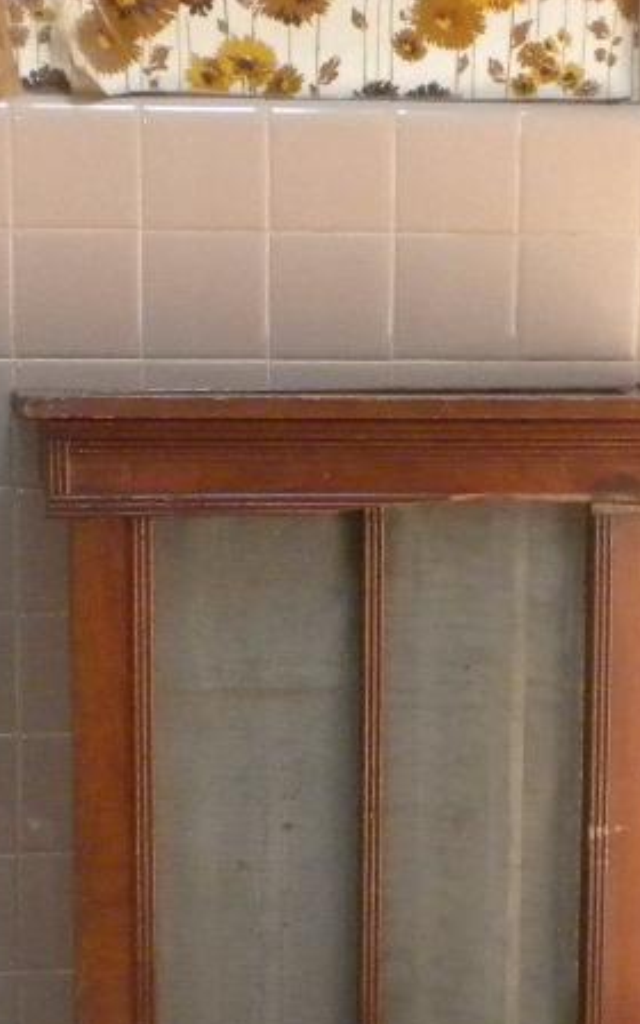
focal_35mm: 126
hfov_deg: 10.4
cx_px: 411
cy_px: 901
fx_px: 3516
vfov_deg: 16.4
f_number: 3.5
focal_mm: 6.6
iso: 400
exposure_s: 1/63.1
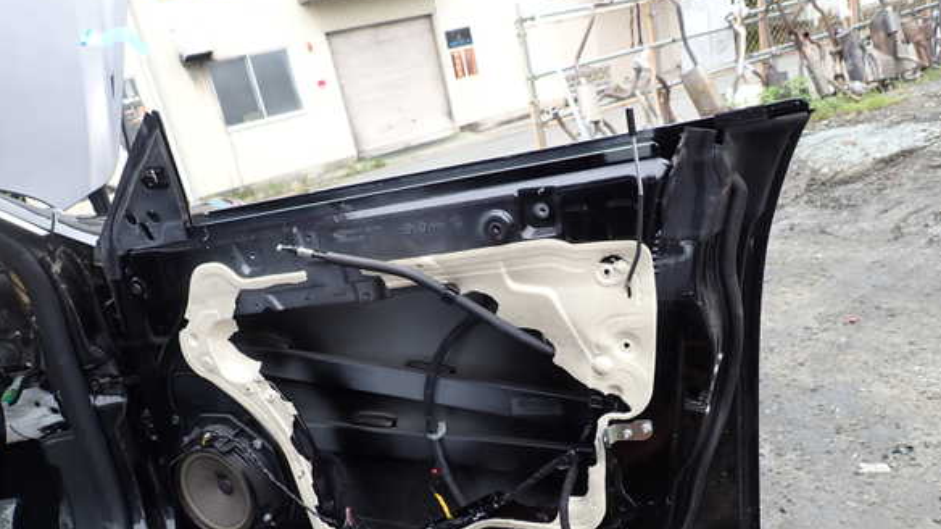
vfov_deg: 41.3
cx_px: 469
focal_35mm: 28
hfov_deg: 67.9
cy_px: 314
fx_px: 698
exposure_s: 1/250
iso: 100
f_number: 2.8
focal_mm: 4.5
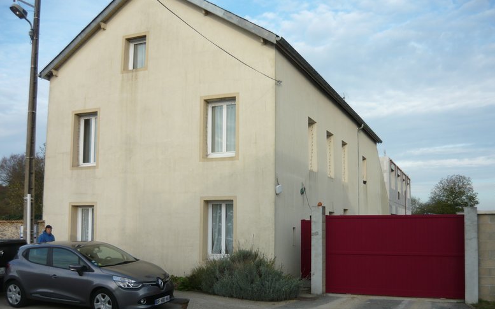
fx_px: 486
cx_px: 244
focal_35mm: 36
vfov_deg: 35.3
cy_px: 180
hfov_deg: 54.0
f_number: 2.8
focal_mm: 5.5
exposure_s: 1/400
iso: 100
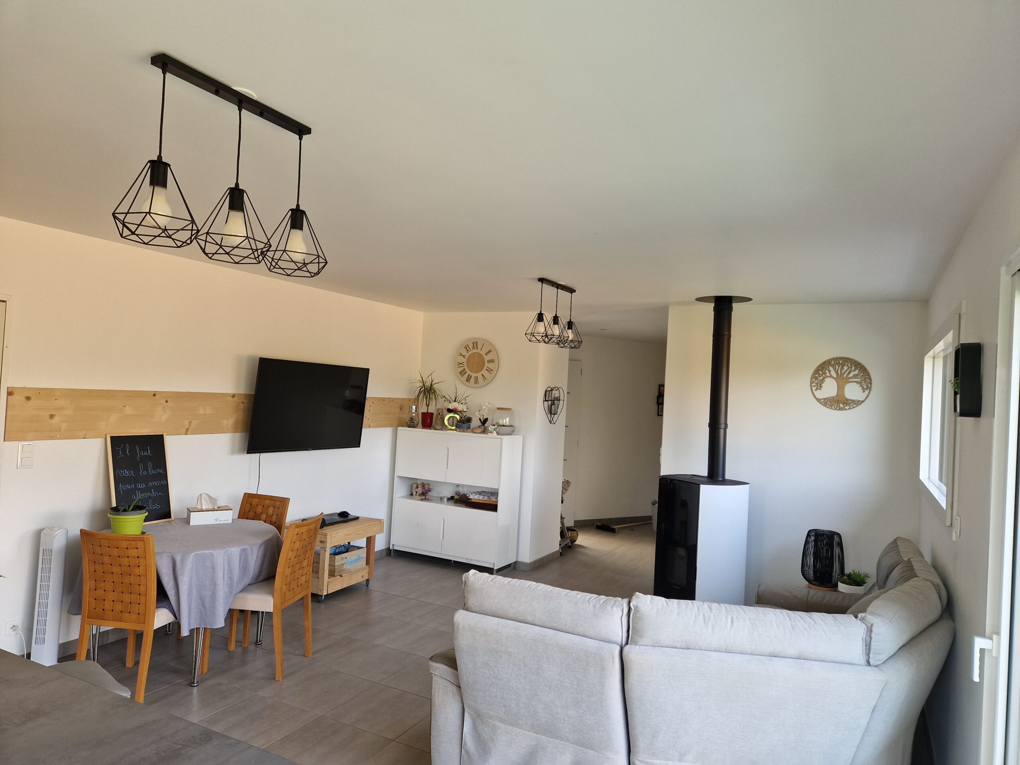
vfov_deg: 58.9
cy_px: 382
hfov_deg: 73.9
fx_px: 678
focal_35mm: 23
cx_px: 510
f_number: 1.8
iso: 80
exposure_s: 1/180
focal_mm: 5.4
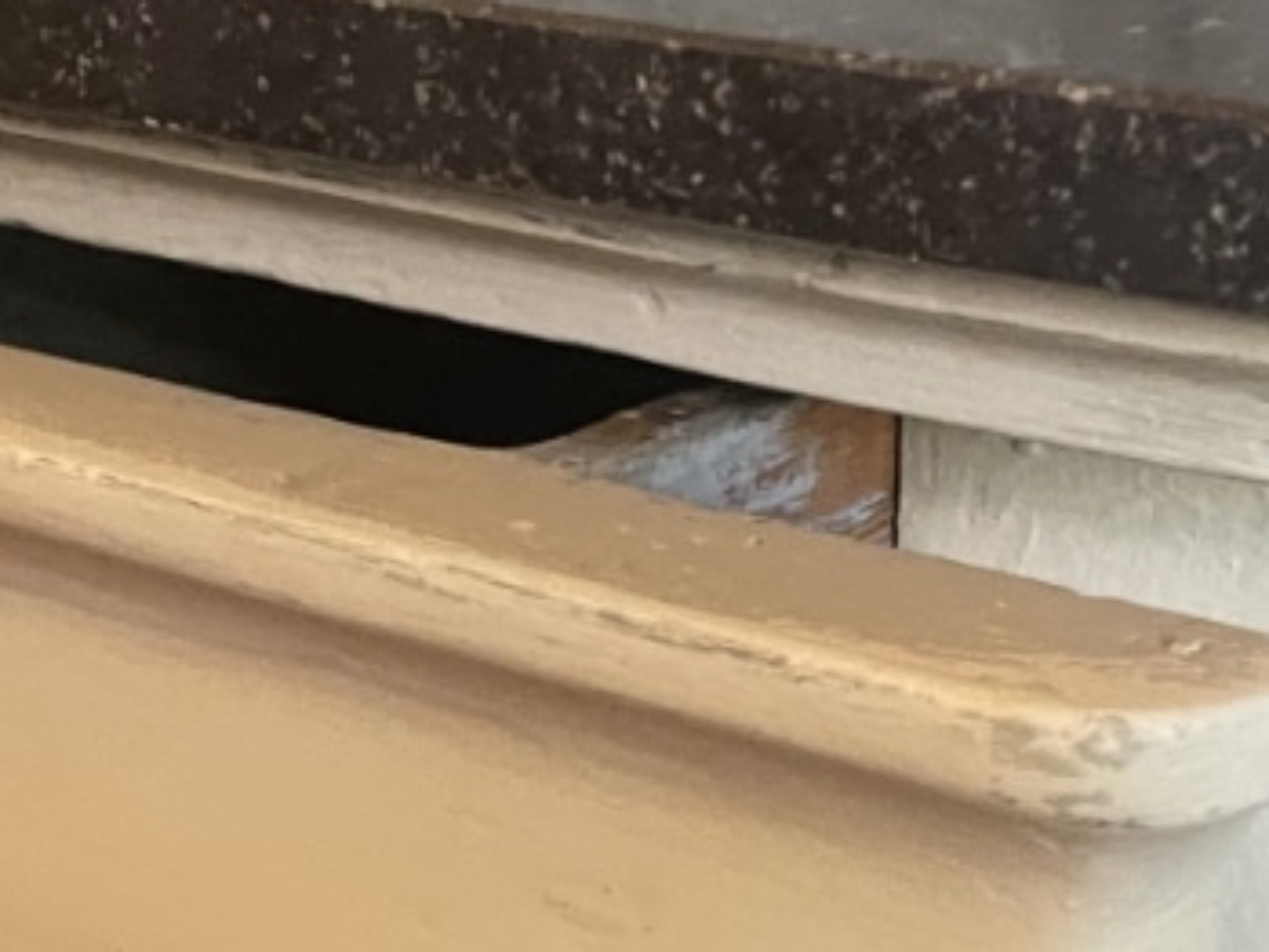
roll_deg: +2.7
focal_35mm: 90
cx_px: 638
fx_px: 3300
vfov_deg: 16.1
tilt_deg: -25.7
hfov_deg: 21.8
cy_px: 976
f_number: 1.6
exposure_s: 1/50
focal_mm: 4.2
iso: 400
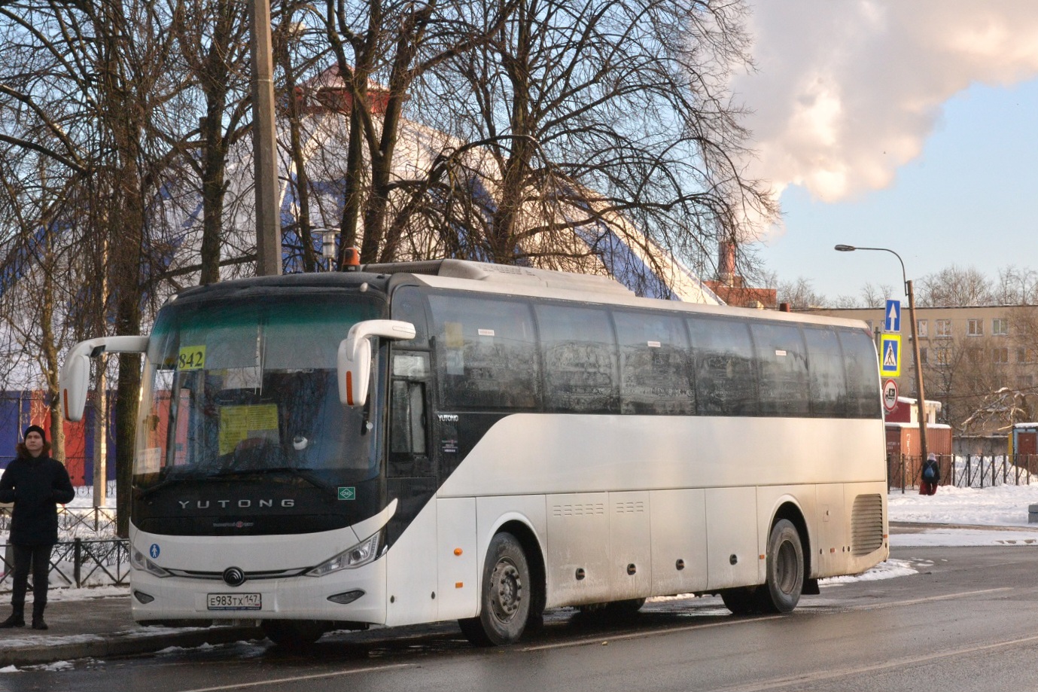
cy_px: 346
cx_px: 519
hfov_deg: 22.6
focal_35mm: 90
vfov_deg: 15.2
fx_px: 2595
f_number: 18
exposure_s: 1/250
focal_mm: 60
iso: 800
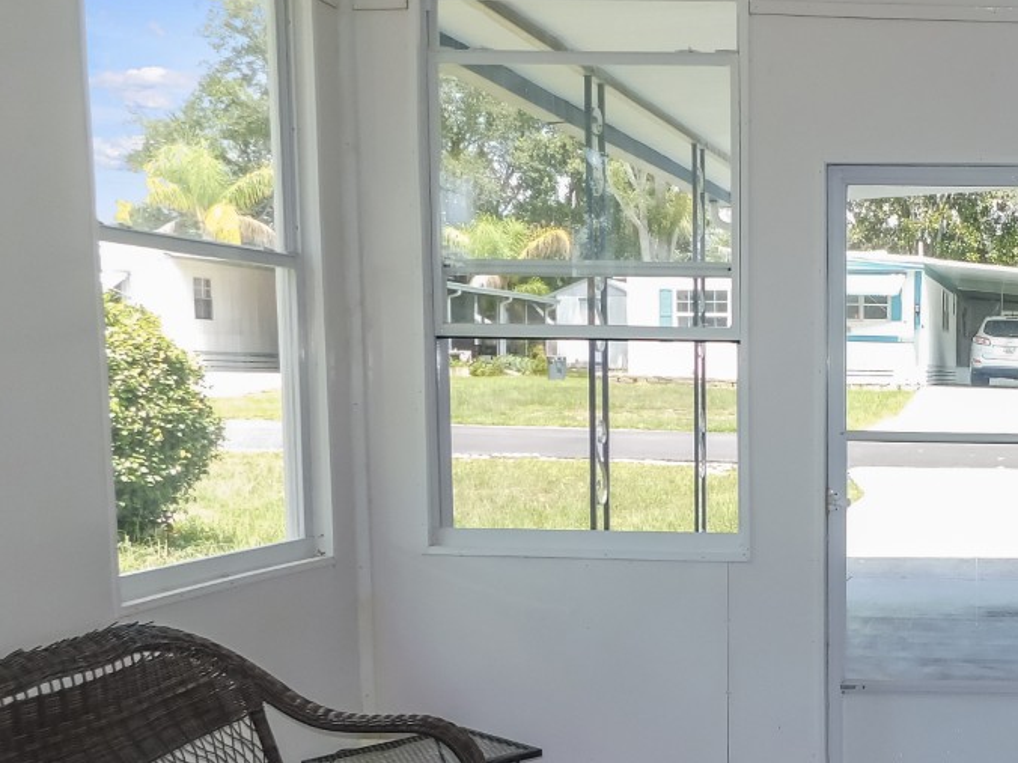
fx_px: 1441
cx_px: 1048
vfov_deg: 29.3
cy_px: 552
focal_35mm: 49
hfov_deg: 34.8
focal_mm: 4
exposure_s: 1/200
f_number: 3
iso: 125
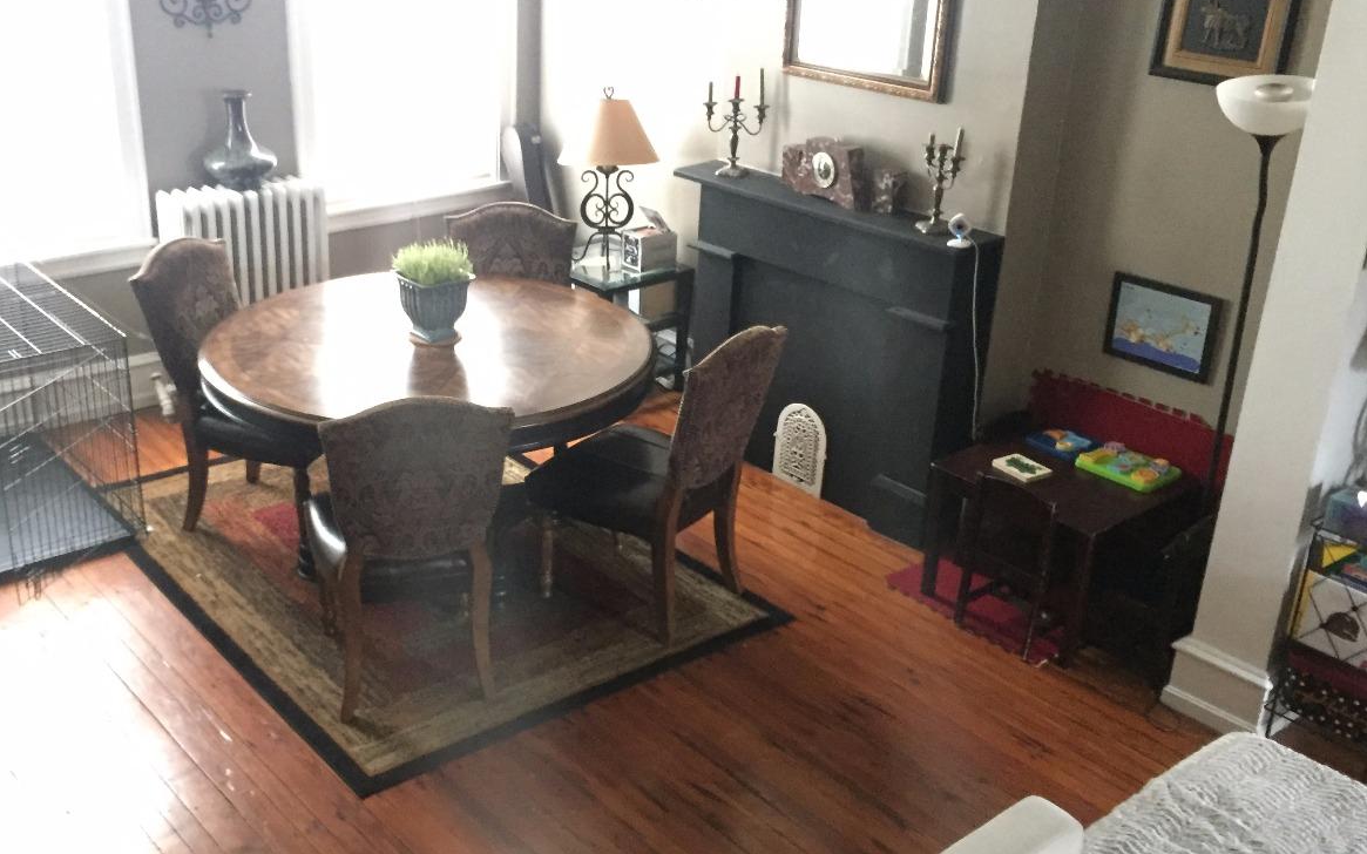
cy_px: 419
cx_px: 581
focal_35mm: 38
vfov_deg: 33.6
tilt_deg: -24.5
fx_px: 1416
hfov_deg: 51.4
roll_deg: -1.0
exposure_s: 1/15
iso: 800
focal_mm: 4.15
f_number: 2.2
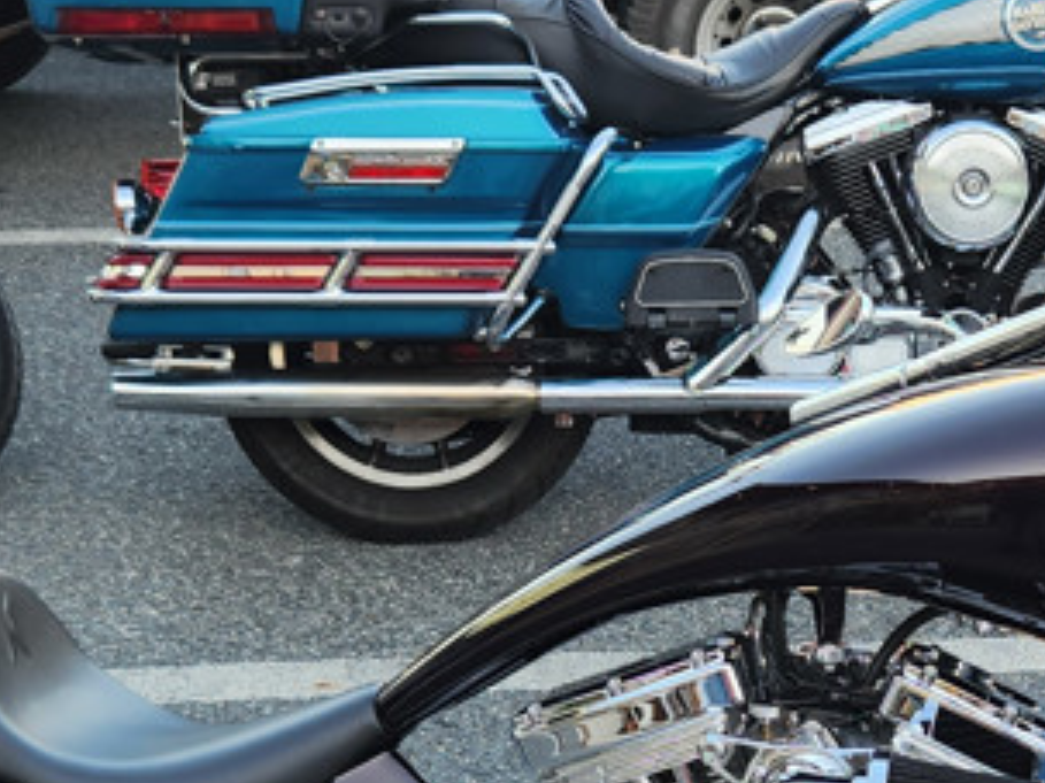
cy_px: 724
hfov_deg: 23.9
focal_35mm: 81
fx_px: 2444
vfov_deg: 17.9
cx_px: 781
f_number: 1.8
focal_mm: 5.4
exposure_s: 1/180
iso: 80
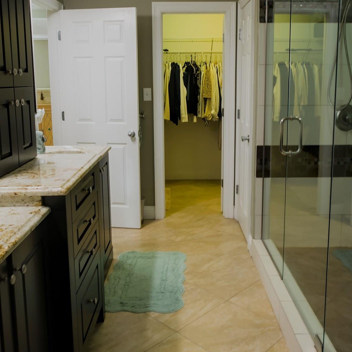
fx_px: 403
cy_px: 136
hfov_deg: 47.2
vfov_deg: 46.9
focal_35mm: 35
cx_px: 187
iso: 100
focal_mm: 10
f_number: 2.8
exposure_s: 1/30
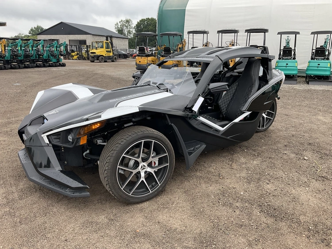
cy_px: 124
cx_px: 166
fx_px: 278
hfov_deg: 61.6
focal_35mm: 29
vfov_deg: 48.3
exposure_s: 1/189
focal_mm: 3
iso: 20
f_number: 1.8
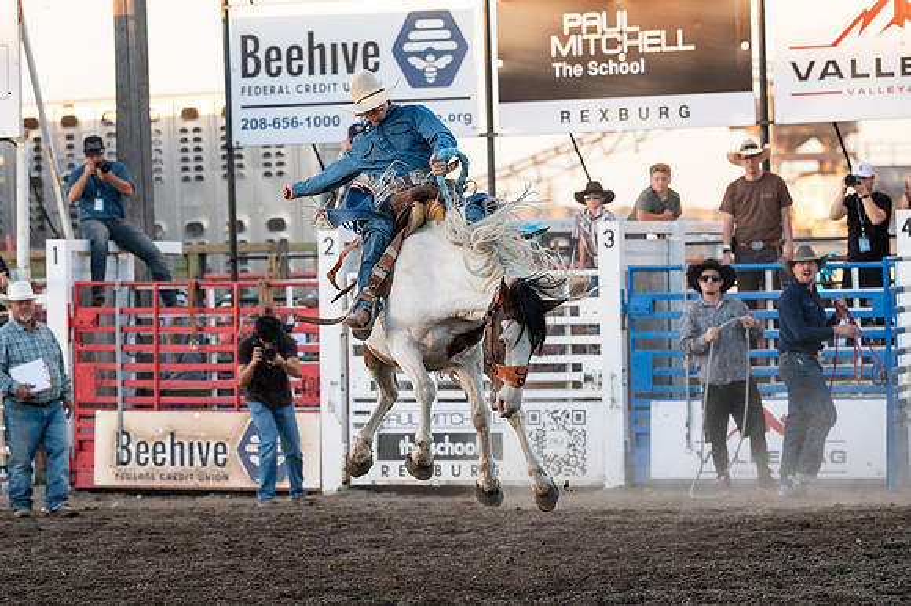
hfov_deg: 8.2
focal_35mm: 252
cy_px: 364
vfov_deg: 5.4
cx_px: 456
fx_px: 6383
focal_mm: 200
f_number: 5
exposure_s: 1/1250
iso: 1000
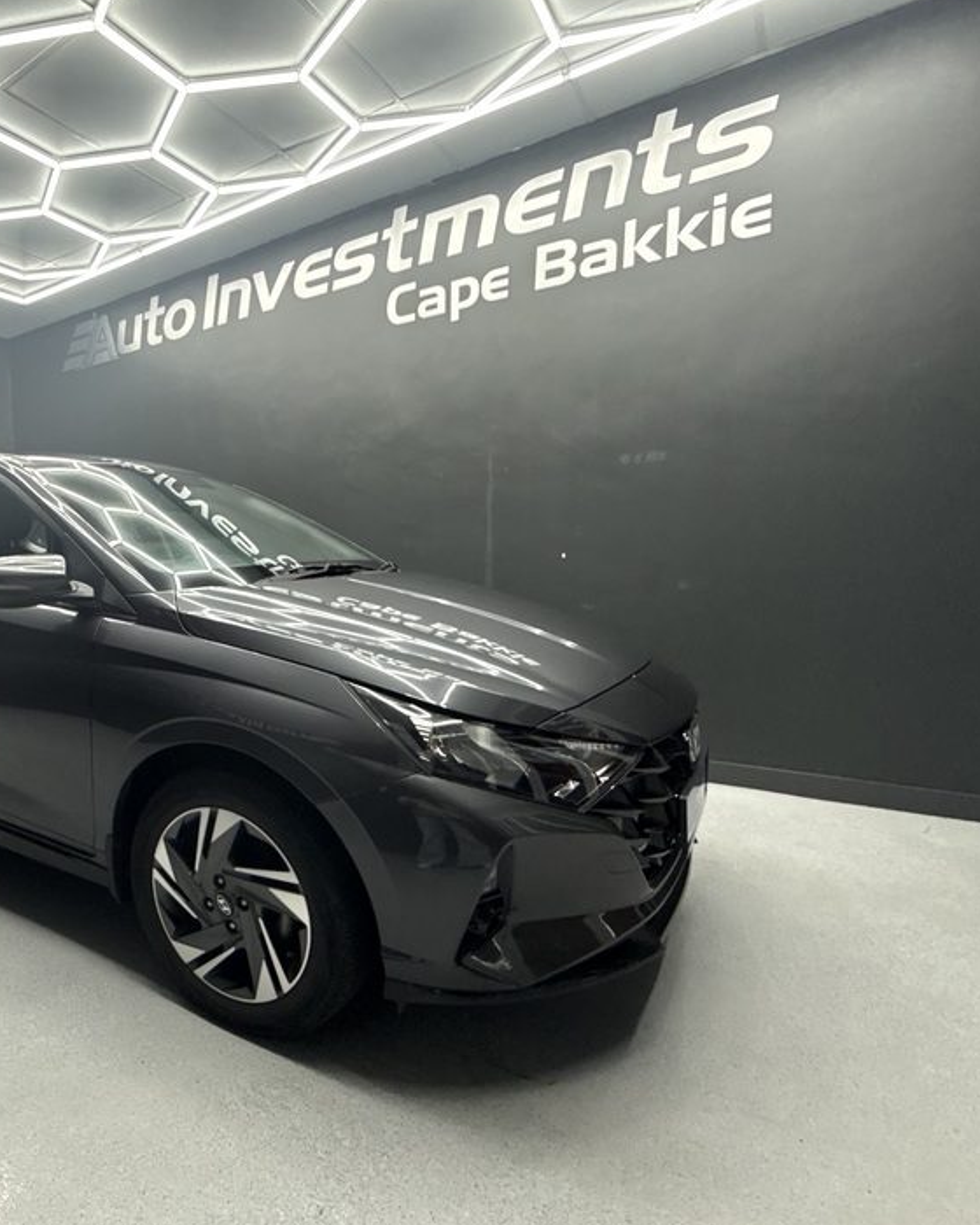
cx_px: 205
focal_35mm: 20
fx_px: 725
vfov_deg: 80.3
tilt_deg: -6.2
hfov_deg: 62.7
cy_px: 649
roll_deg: +1.4
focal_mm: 2.22
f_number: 2.2
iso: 200
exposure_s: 1/100
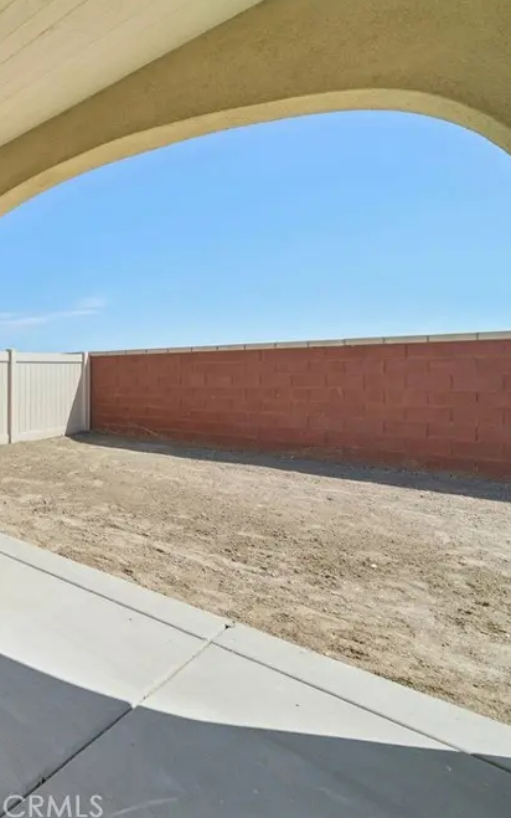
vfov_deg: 88.0
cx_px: -57
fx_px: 423
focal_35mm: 19
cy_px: 401
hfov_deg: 45.6
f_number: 8
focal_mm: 12
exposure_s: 1/400
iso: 100
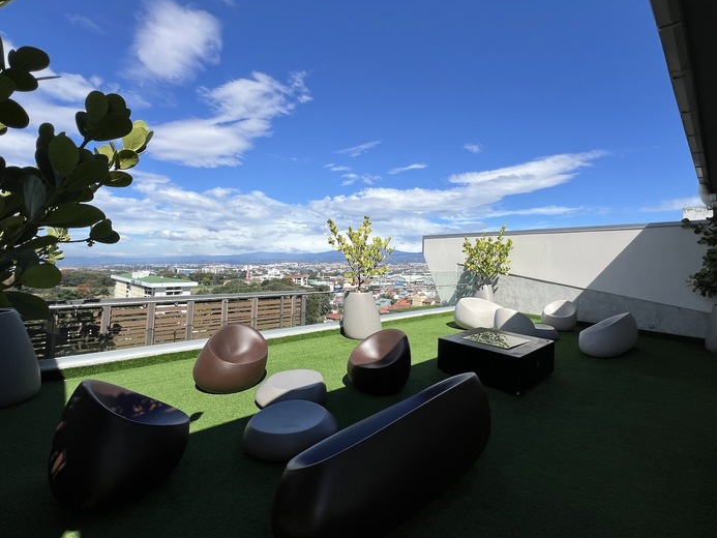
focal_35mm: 15
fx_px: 311
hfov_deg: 97.8
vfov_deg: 81.6
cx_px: 397
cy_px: 248
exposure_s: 1/2538
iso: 32
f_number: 1.8
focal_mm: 1.57
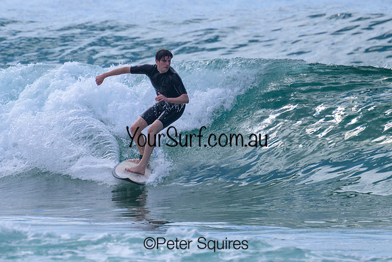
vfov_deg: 1.3
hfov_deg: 1.9
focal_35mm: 1094
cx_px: 137
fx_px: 11917
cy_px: 100
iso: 560
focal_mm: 800
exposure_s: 1/2000
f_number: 11
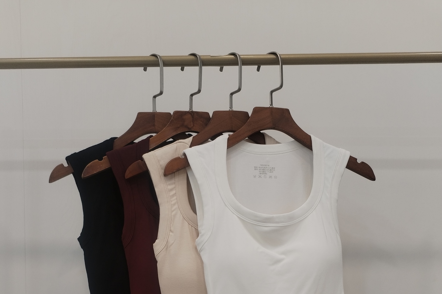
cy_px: 297
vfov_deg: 30.3
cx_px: 217
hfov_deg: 47.4
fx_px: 503
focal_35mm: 41
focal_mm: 4.75
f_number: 1.8
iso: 158
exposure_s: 1/60
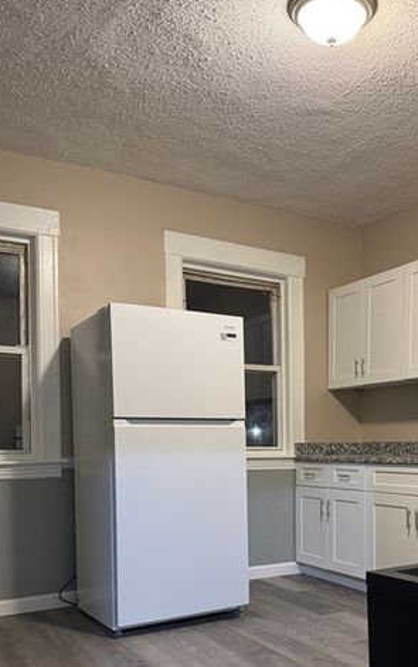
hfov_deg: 34.8
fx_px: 655
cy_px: 451
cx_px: 299
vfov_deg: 52.8
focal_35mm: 36
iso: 500
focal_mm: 6.76
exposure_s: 1/60
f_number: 1.78
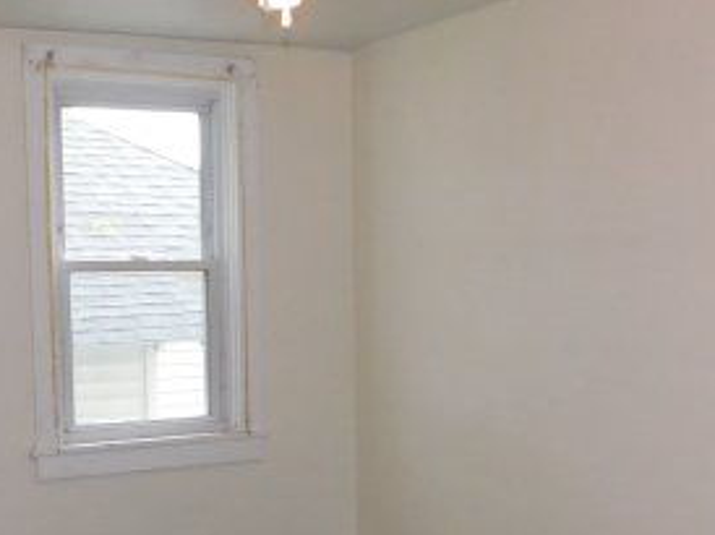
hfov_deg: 34.0
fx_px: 1156
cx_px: 228
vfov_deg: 25.8
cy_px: 399
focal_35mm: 56
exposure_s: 1/30
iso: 200
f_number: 3
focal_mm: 4
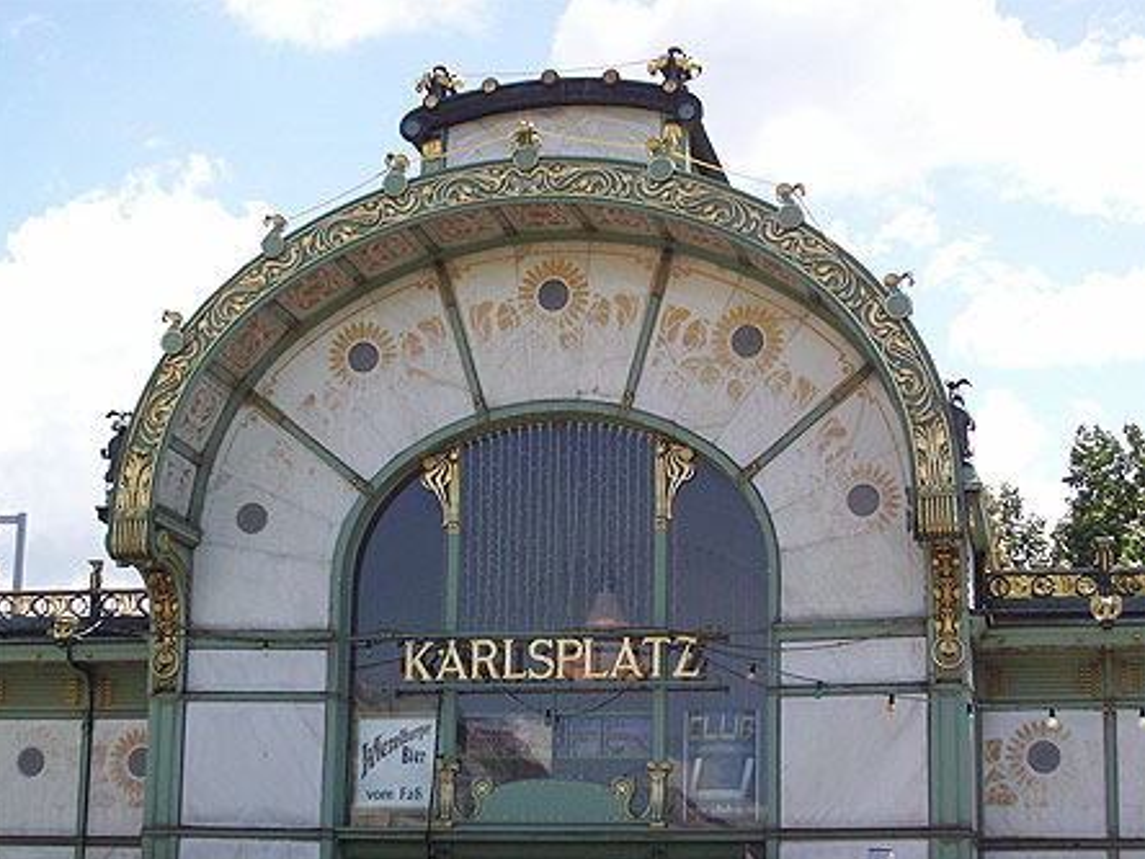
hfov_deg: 27.4
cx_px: 567
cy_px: 433
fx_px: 2348
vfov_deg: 20.7
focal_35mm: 71
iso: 80
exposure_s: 1/587
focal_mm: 11.6
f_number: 3.8
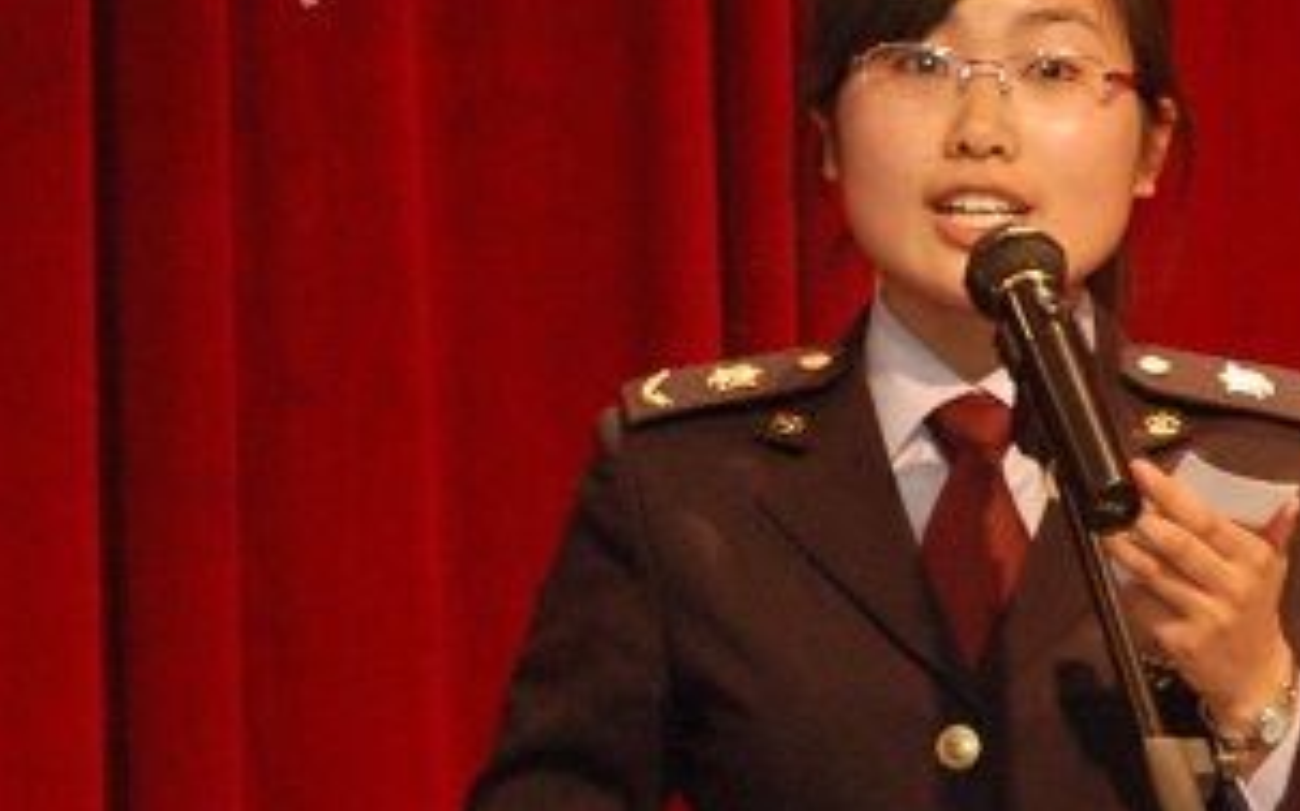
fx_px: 21423
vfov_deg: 2.2
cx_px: 888
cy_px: 652
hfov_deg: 3.5
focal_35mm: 605
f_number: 5.6
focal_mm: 150
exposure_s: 1/60
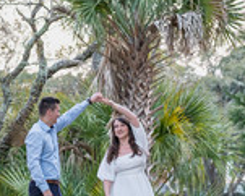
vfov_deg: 5.7
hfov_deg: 7.1
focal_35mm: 272
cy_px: 110
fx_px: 1974
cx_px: 61
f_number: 2.8
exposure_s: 1/60
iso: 200
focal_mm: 63.4
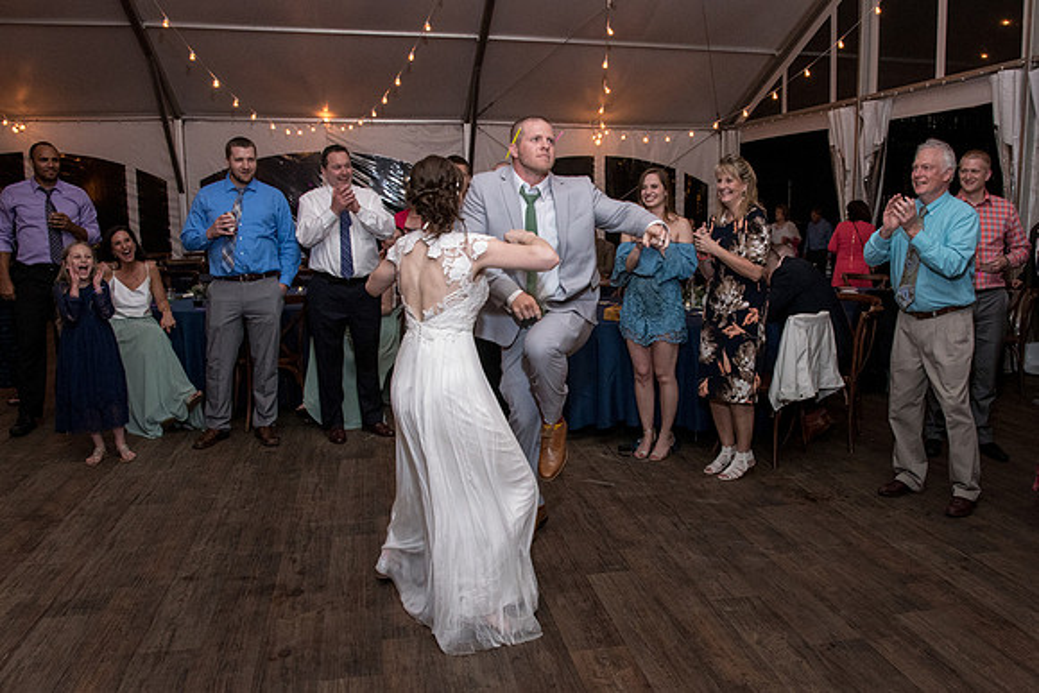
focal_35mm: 29
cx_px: 575
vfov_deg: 45.6
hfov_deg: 64.3
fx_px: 824
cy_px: 347
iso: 1600
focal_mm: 16
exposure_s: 1/100
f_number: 5.6
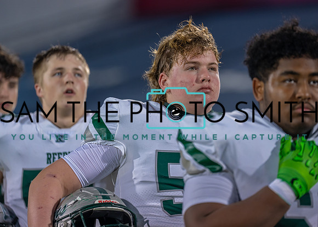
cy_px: 97
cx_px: 171
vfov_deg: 6.0
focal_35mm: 242
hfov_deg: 8.3
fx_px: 2181
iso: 800
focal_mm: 200
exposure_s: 1/500
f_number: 2.8
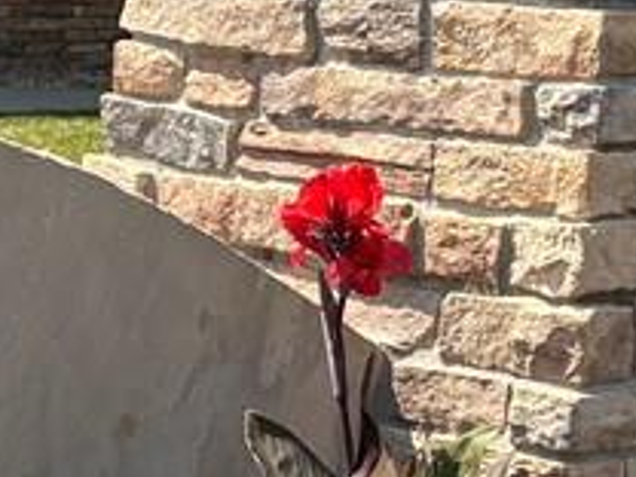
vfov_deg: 7.4
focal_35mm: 200
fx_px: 3675
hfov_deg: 9.6
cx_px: -321
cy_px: 339
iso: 50
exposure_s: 1/2012
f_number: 1.6
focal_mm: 5.96
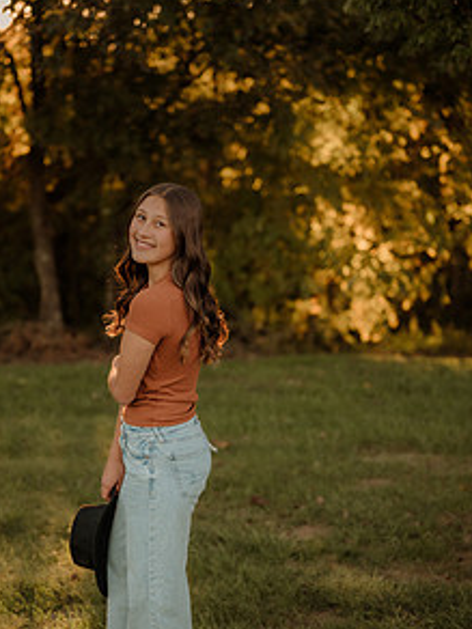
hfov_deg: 19.9
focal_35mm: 74
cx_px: 195
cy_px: 373
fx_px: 1345
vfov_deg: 26.3
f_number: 2
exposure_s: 1/640
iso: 250
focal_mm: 50
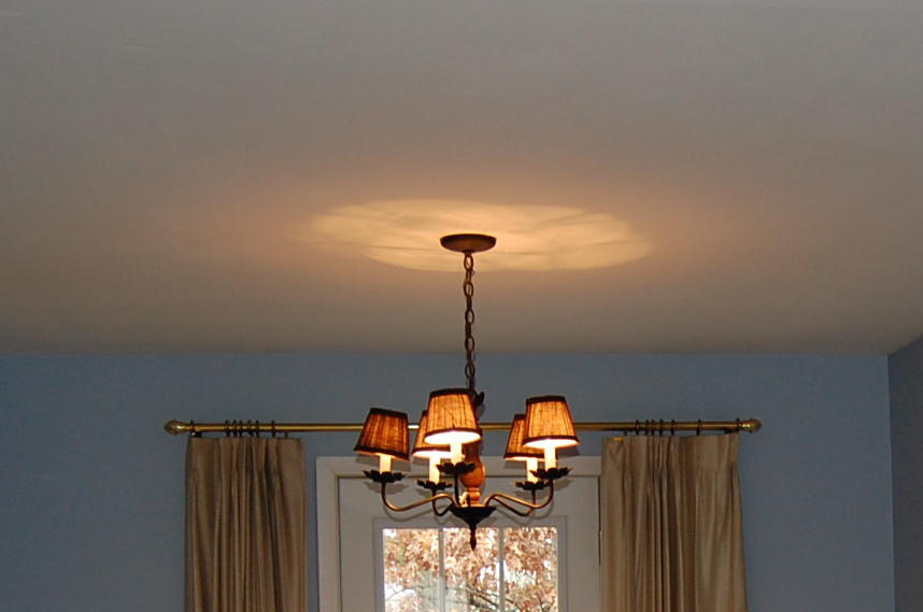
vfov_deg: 18.2
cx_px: 653
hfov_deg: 28.2
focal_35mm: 71
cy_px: 724
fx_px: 1817
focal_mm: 18
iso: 400
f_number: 3.5
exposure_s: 1/60
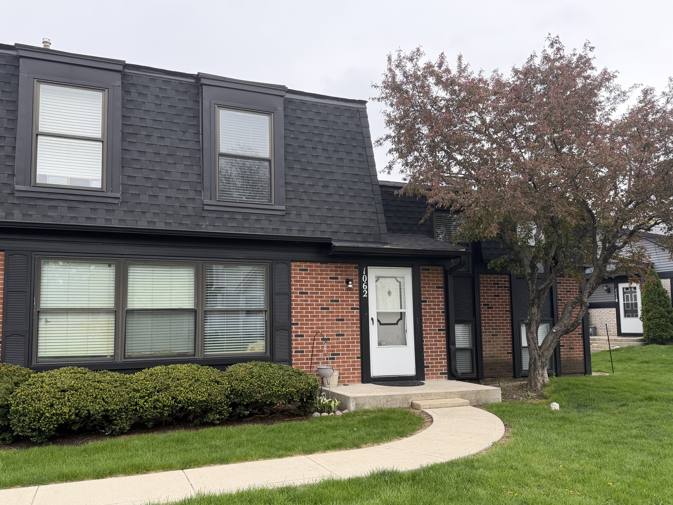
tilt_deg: +5.3
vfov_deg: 51.3
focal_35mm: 27
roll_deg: +0.8
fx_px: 525
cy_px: 276
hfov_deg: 65.1
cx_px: 297
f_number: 1.78
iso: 100
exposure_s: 1/1075
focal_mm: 6.76
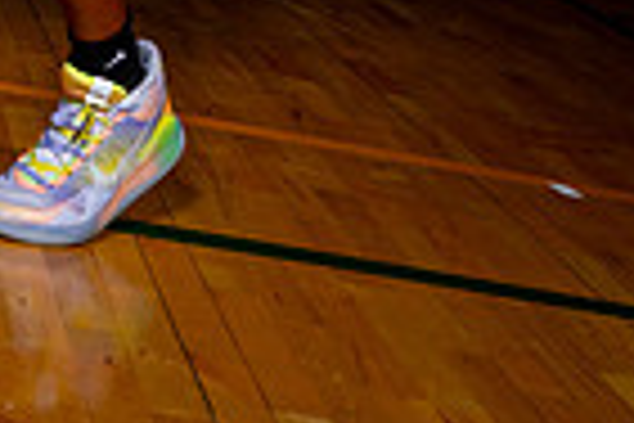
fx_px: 1796
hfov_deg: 19.5
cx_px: 22
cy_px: -567
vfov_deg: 11.3
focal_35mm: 102
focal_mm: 32
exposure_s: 1/250
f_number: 8
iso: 100
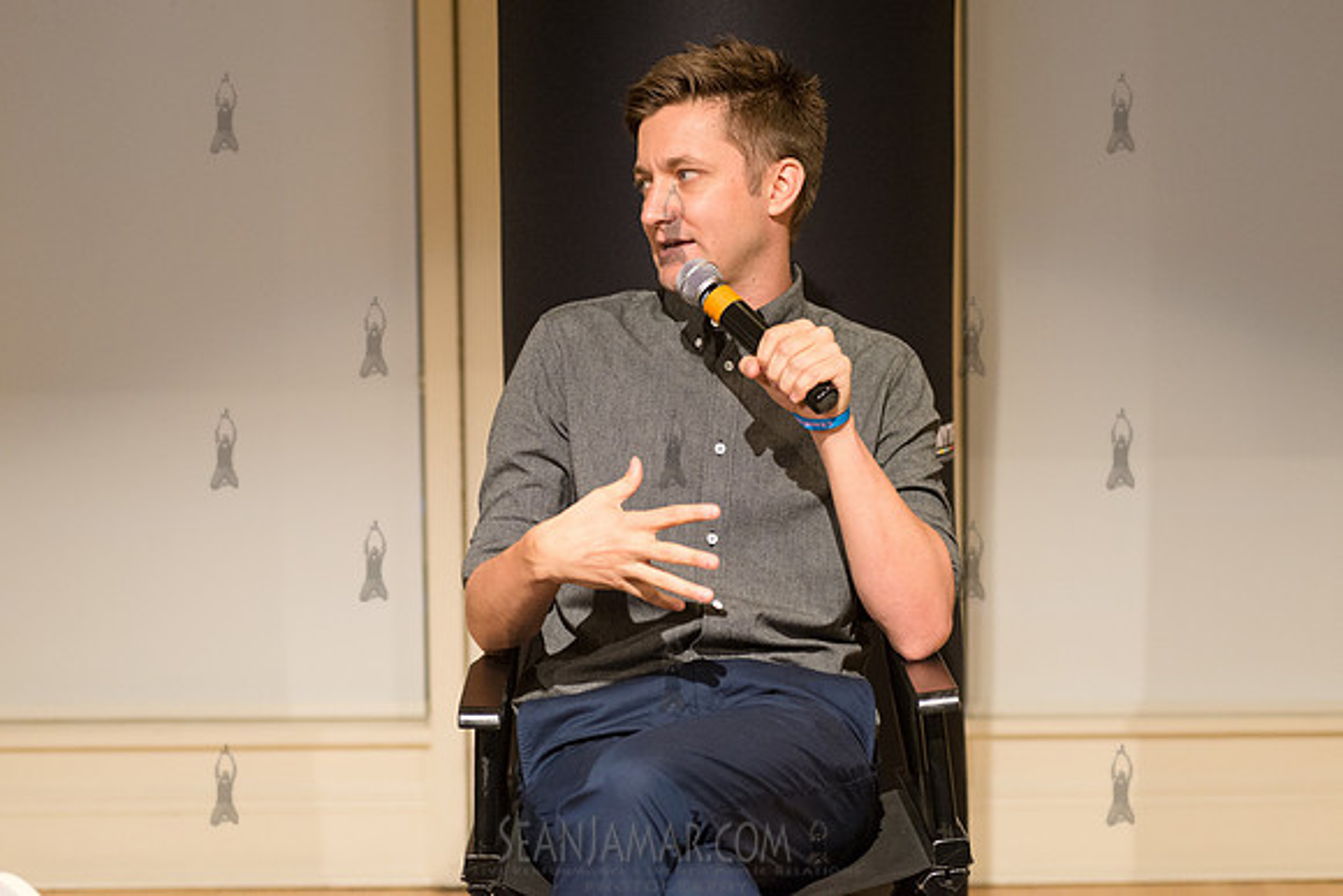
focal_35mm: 80
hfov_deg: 25.4
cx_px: 672
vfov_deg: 17.1
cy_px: 448
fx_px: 2985
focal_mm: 80
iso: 2500
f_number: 4
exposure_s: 1/250
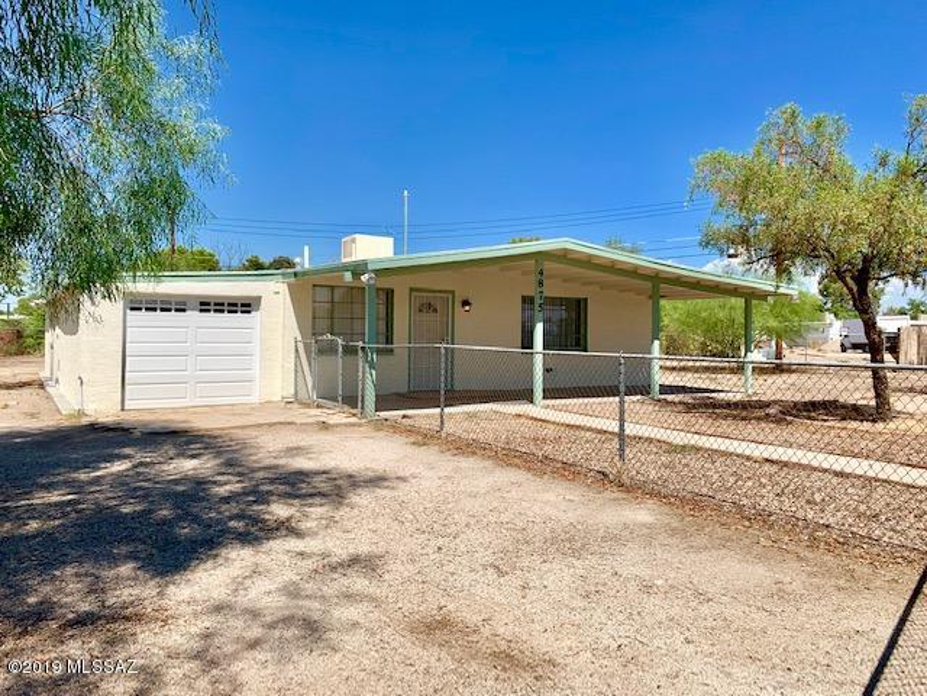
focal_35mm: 26
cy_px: 348
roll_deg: -1.4
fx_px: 696
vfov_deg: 53.1
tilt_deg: -1.0
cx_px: 464
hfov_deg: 67.3
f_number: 1.8
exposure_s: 1/3289
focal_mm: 4.25
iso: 25
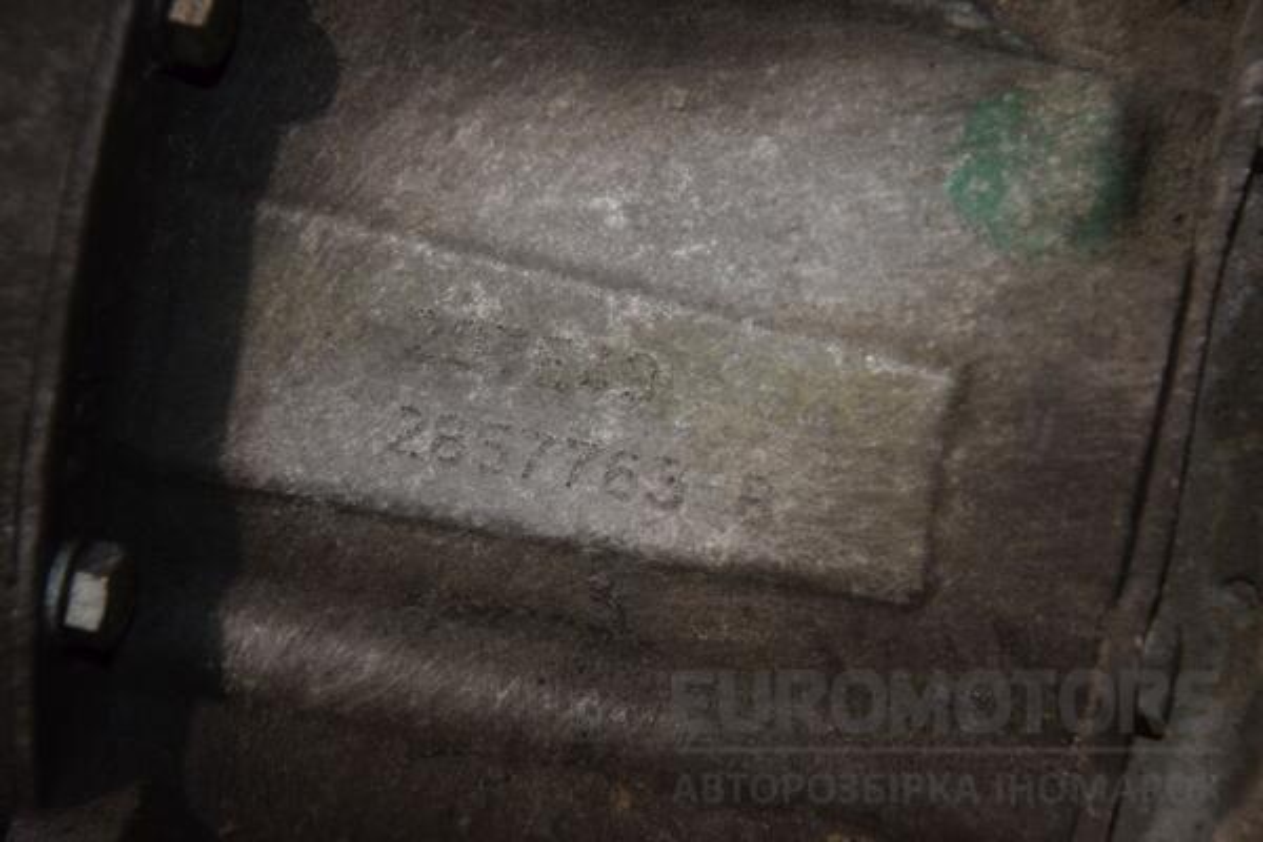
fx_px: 3683
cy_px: 421
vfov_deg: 13.0
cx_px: 632
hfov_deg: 19.5
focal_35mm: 105
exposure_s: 1/60
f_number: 5.3
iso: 800
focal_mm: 70
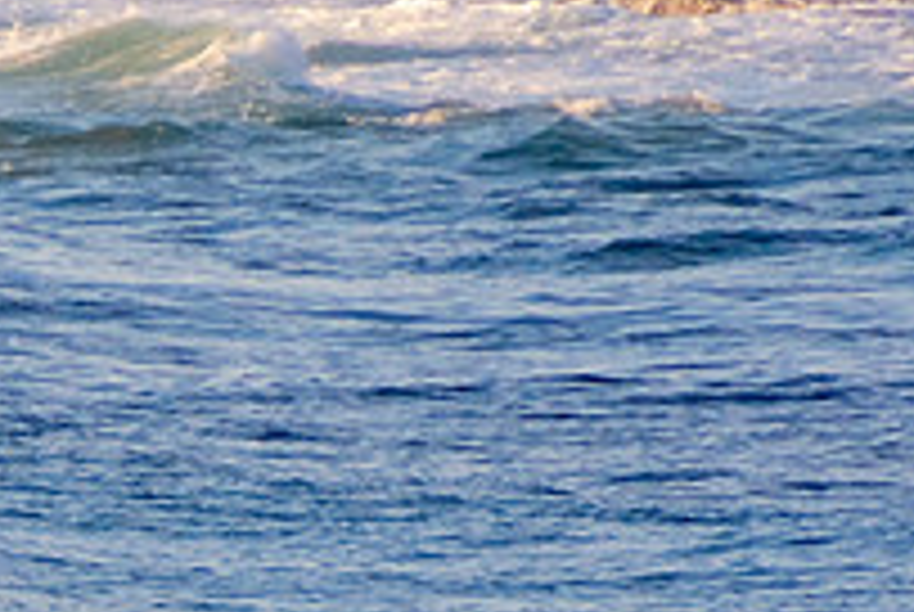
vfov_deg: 0.8
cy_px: 691
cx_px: -50
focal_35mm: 1772
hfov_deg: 1.2
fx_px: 45054
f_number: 5.6
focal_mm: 400
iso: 640
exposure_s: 1/1250
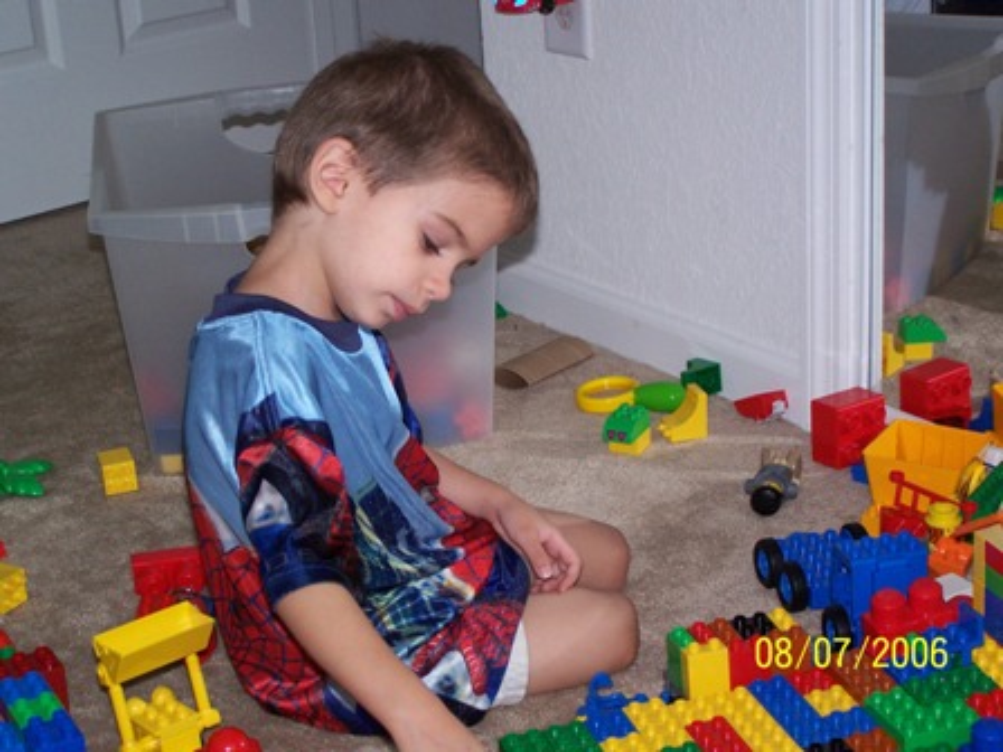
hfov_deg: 29.0
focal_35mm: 67
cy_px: 376
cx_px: 502
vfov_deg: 21.9
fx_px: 1941
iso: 140
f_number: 3.2
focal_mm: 11.1
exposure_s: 1/60
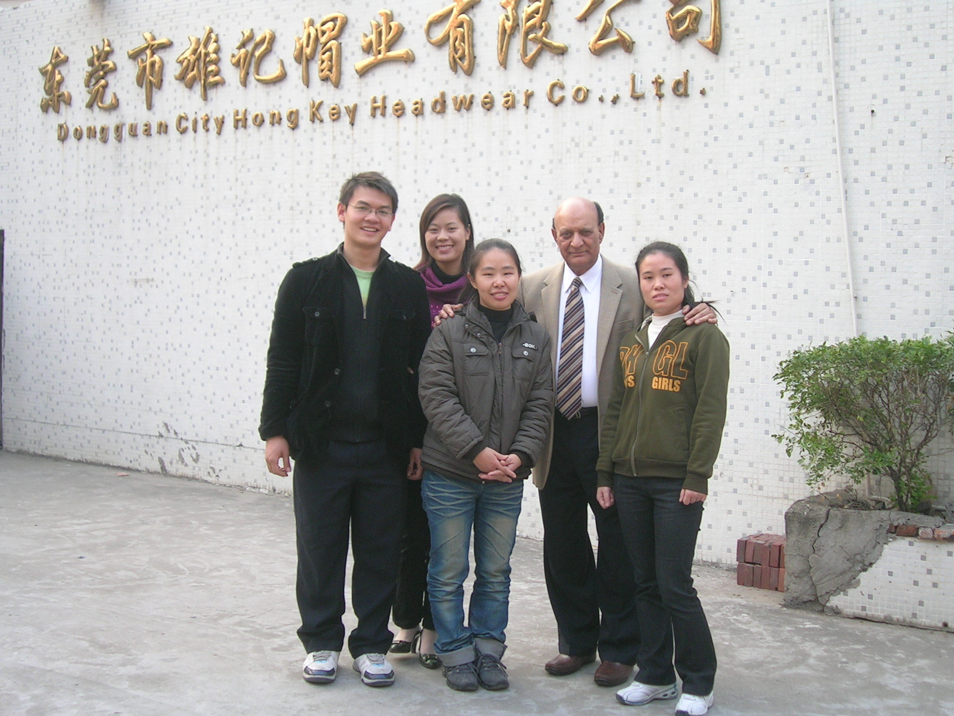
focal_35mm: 53
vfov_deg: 27.5
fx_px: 1461
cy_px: 358
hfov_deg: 36.2
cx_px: 477
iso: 50
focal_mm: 8
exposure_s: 1/38.6
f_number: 3.2
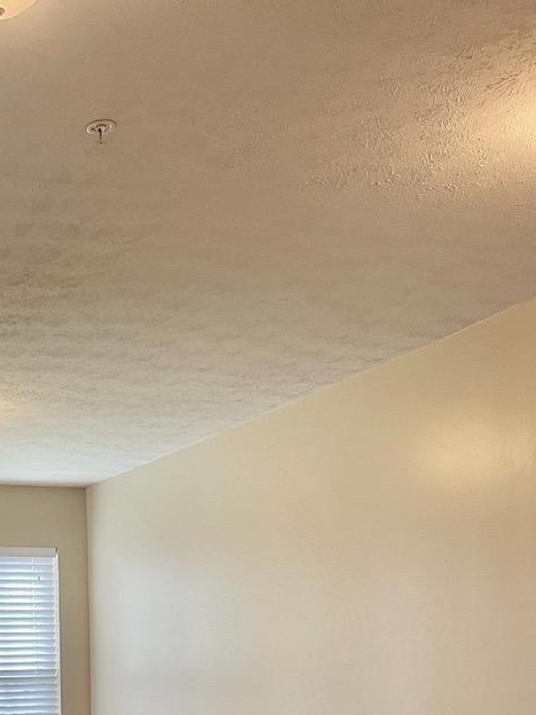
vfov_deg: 27.0
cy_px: 841
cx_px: -87
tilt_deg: -3.5
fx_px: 1321
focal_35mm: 64
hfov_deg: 21.5
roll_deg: +2.0
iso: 100
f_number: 1.6
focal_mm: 5.1
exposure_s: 1/60
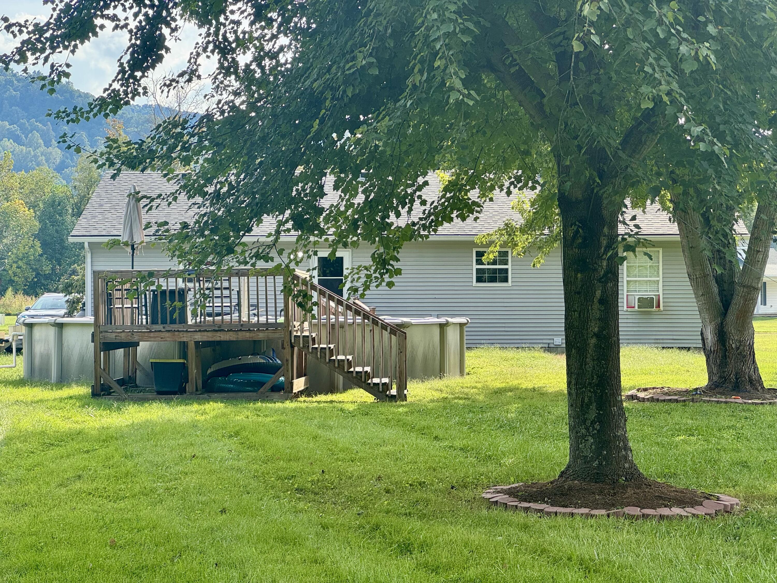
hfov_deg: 25.3
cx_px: 388
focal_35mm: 77
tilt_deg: +1.1
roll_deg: +0.4
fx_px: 1728
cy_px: 292
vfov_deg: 19.1
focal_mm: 9
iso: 25
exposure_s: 1/187
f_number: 2.8
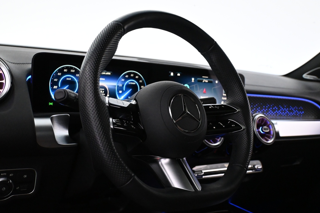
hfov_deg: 40.8
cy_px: 108
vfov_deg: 27.9
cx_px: 175
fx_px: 429
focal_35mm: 48
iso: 5000
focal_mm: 27.5
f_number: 4.5
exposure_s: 1/60
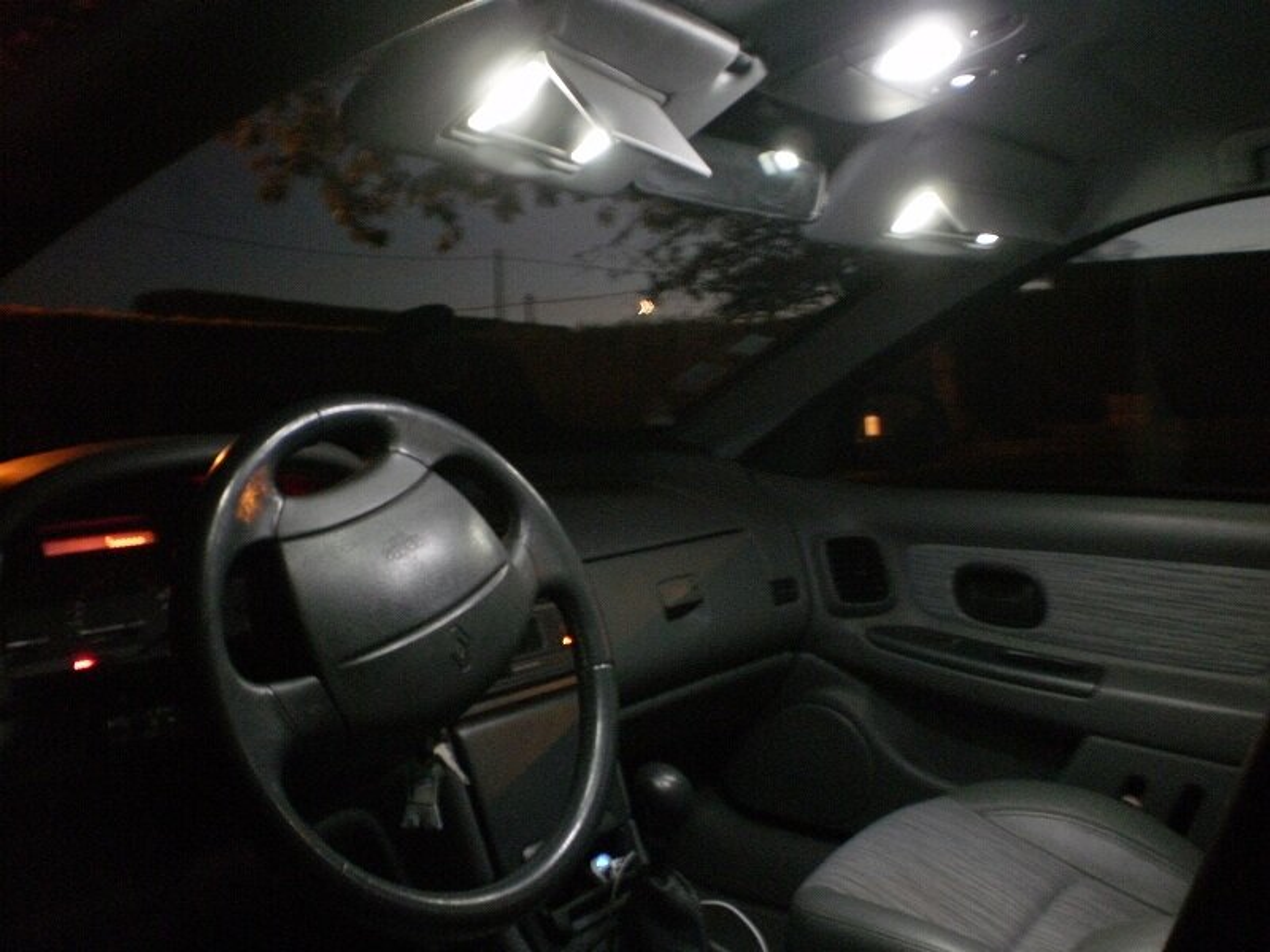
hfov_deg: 51.4
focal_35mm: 36
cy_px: 476
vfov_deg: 39.7
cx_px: 635
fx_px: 1321
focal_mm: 6.3
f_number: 3.1
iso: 400
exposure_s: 1/2
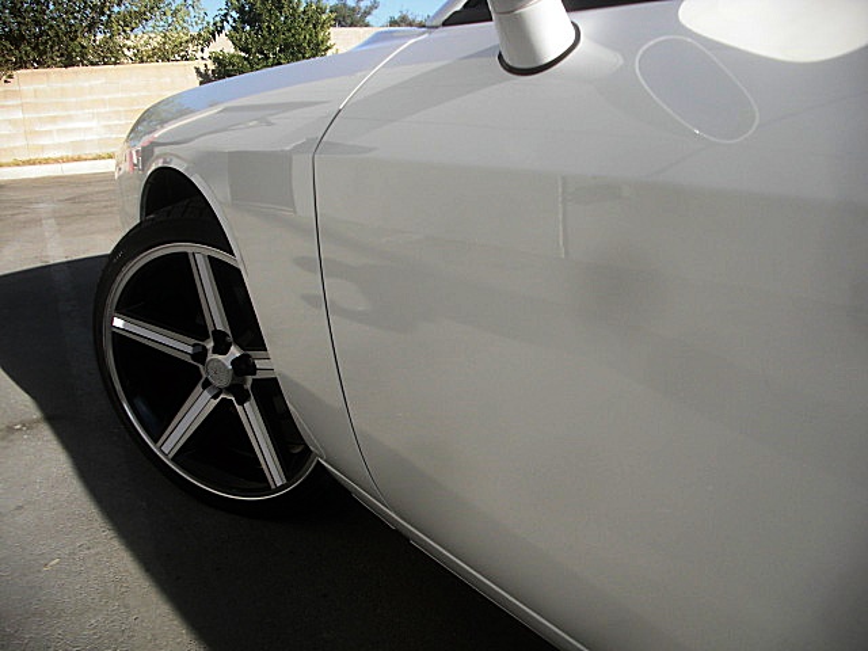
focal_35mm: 36
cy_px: 326
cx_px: 434
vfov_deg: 39.7
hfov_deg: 51.4
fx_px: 903
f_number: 2.8
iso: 50
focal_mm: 6.3
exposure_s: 1/640
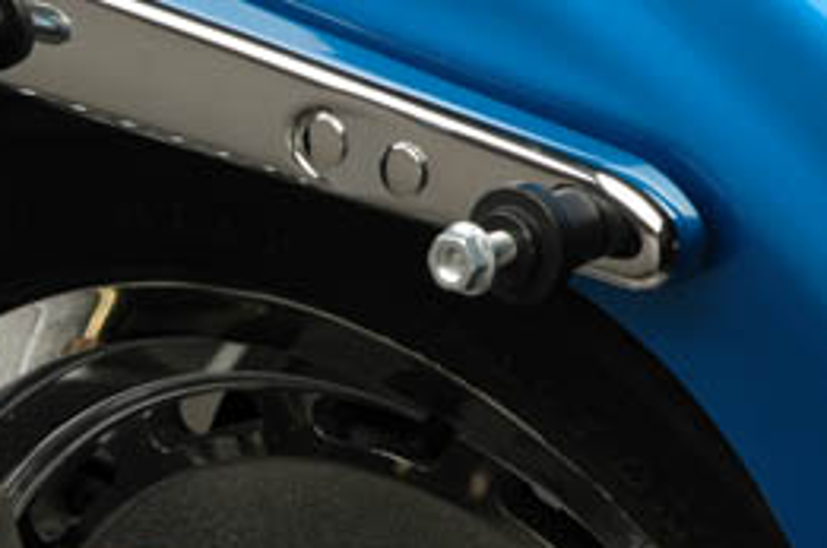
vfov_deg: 7.7
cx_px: 92
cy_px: 222
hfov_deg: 11.5
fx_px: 4082
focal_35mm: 178
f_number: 22
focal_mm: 62
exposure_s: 1/125
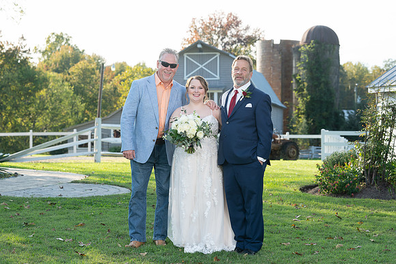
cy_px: 130
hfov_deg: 24.2
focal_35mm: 84
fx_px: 922
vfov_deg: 16.3
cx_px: 196
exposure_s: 1/200
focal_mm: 79
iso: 200
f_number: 5.6
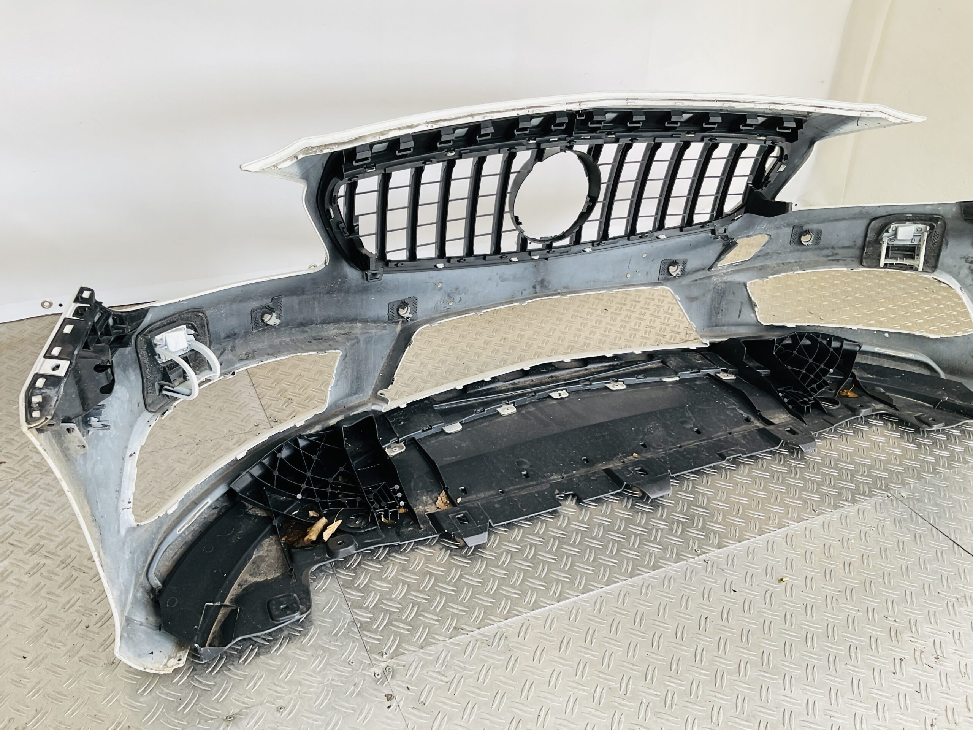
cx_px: 486
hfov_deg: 61.7
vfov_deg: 48.2
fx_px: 815
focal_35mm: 29
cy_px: 365
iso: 32
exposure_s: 1/100
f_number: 1.8
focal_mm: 3
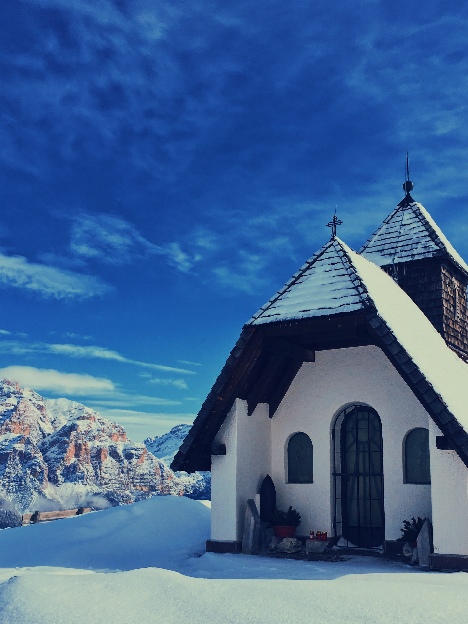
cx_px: 269
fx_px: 667
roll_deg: +2.9
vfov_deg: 49.7
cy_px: 388
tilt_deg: +8.0
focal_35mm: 37
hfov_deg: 38.6
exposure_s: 1/3846
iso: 25
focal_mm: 4.15
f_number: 2.2
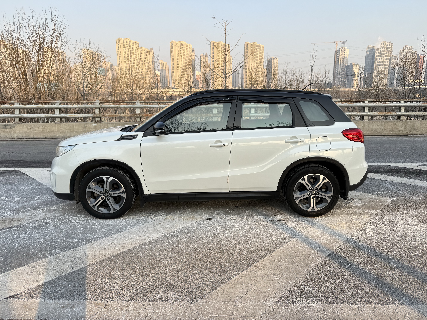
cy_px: 160
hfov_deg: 71.6
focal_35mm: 24
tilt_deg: -11.1
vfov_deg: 56.8
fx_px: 296
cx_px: 214
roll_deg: +0.1
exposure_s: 1/1174
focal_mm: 6.76
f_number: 1.78
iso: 80
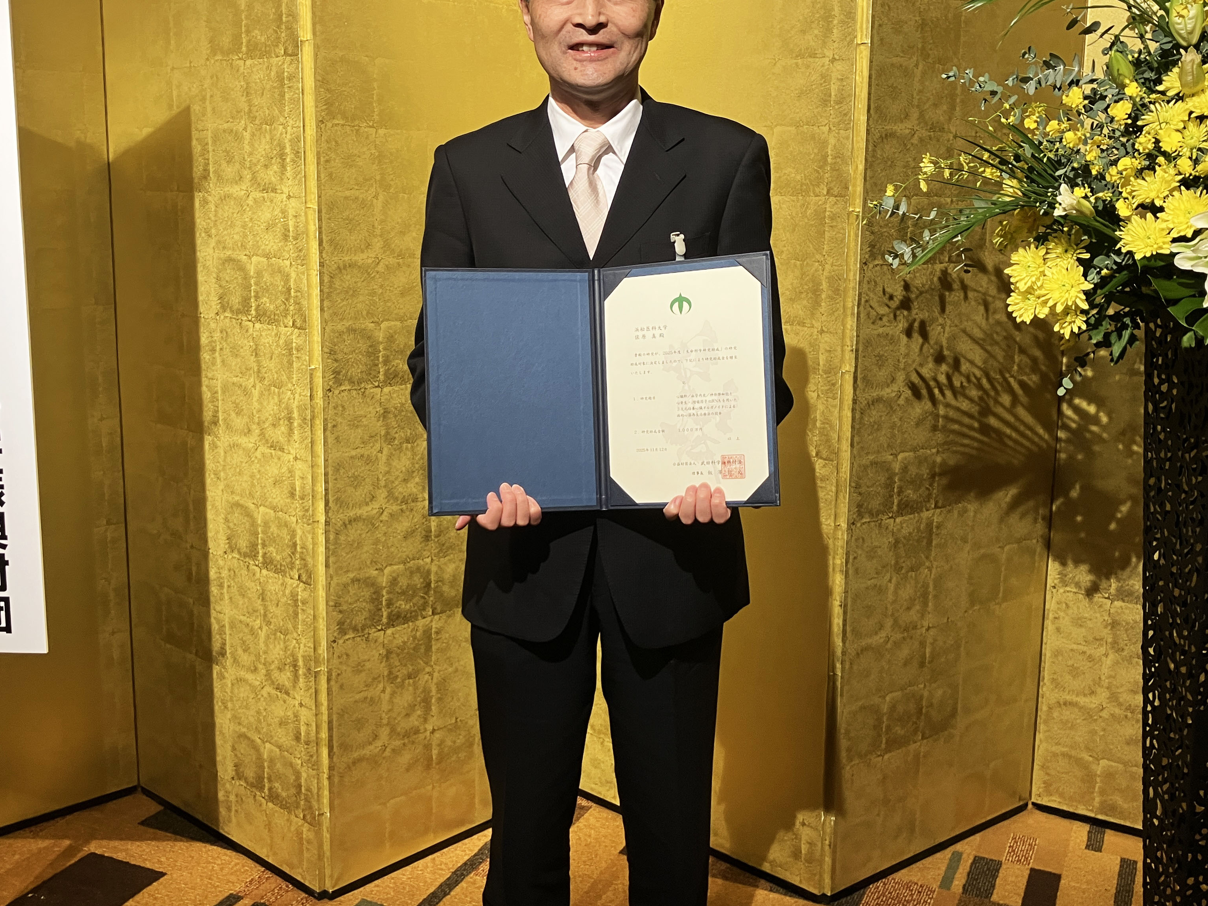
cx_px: 544
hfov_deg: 50.1
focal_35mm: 37
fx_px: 1291
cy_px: 412
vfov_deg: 38.6
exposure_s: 1/50
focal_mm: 4
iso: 100
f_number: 1.8
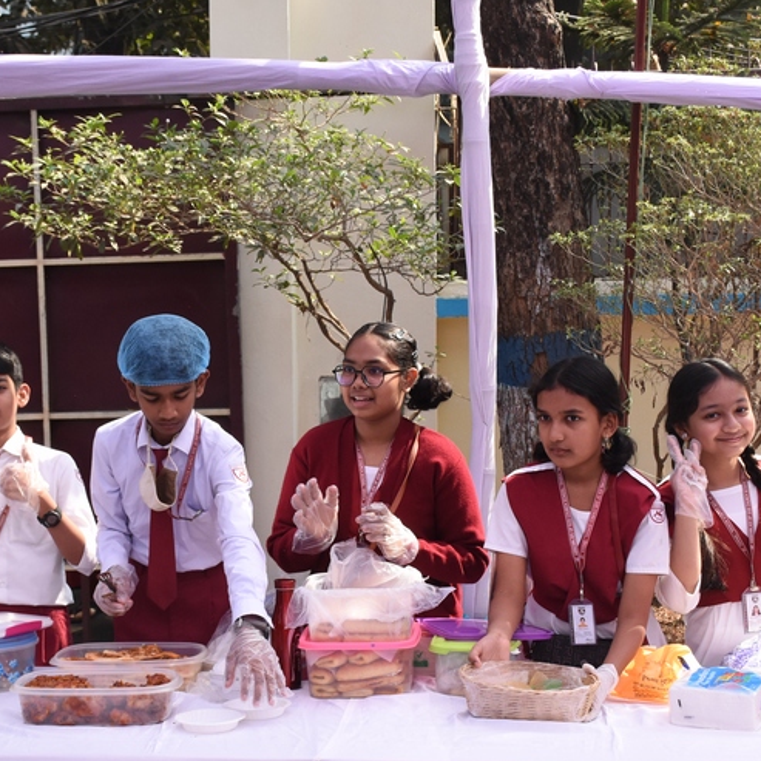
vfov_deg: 24.6
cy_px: 472
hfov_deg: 24.6
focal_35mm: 70
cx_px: 266
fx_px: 1738
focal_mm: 27
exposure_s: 1/800
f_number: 7.1
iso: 1000
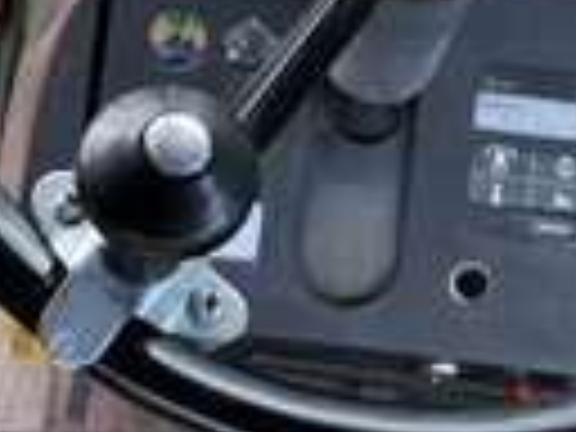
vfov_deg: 18.4
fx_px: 1248
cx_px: 324
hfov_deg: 26.0
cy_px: -112
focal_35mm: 75
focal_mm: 6.76
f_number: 1.78
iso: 80
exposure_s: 1/307
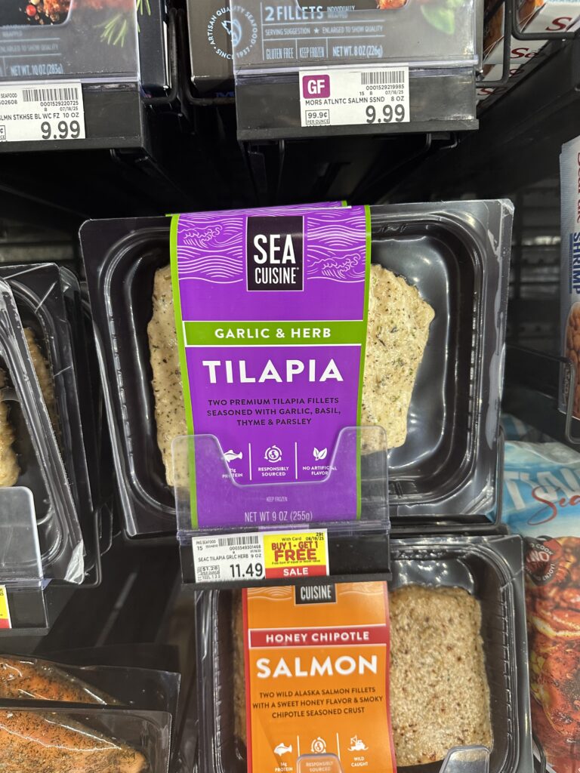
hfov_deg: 56.8
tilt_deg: -10.0
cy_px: 386
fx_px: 536
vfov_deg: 71.6
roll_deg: +0.6
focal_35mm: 24
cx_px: 290
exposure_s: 1/120
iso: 200
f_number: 1.78
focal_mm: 6.86
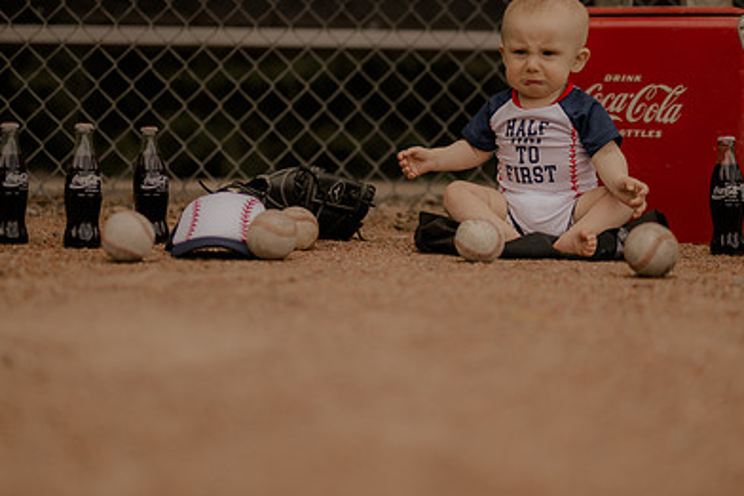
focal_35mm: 74
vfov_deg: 18.4
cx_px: 397
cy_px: 166
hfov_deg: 27.3
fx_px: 1529
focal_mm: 50
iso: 160
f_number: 3.2
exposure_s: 1/4000
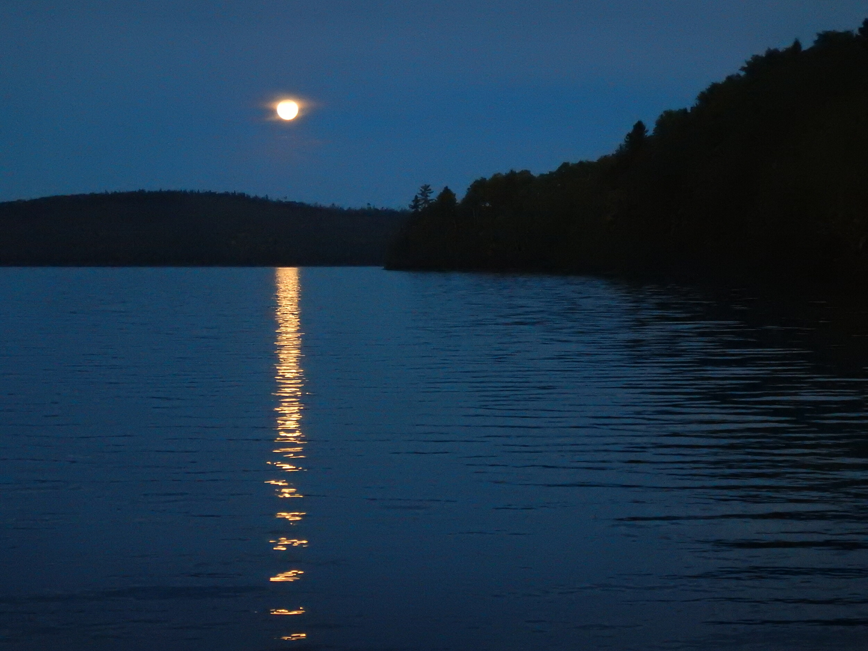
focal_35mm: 85
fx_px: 2131
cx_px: 434
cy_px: 326
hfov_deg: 23.0
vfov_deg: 17.4
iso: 1600
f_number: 4.7
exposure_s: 1/60
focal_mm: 15.3
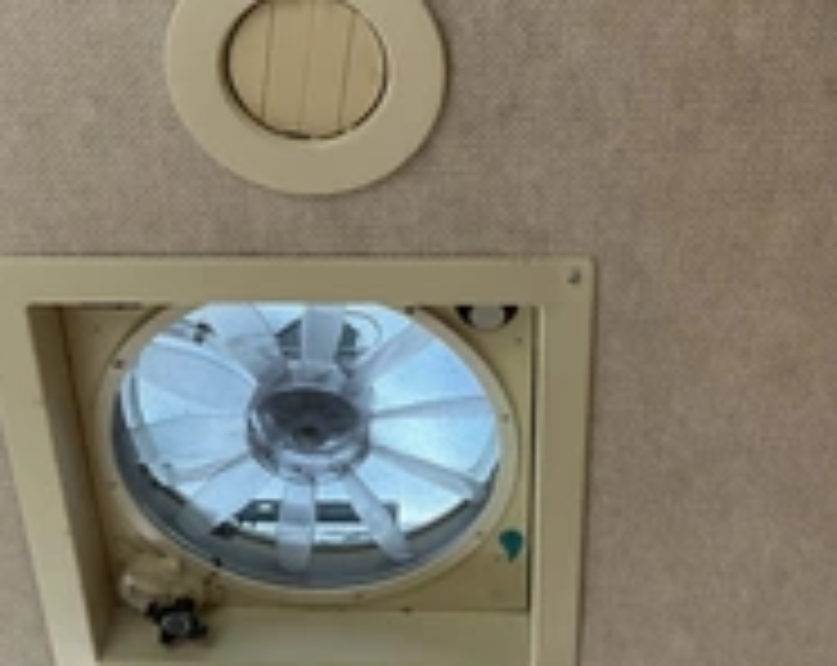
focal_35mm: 61
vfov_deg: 24.9
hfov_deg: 31.0
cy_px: 292
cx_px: 387
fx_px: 1508
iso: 125
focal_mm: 3
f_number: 1.8
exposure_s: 1/60
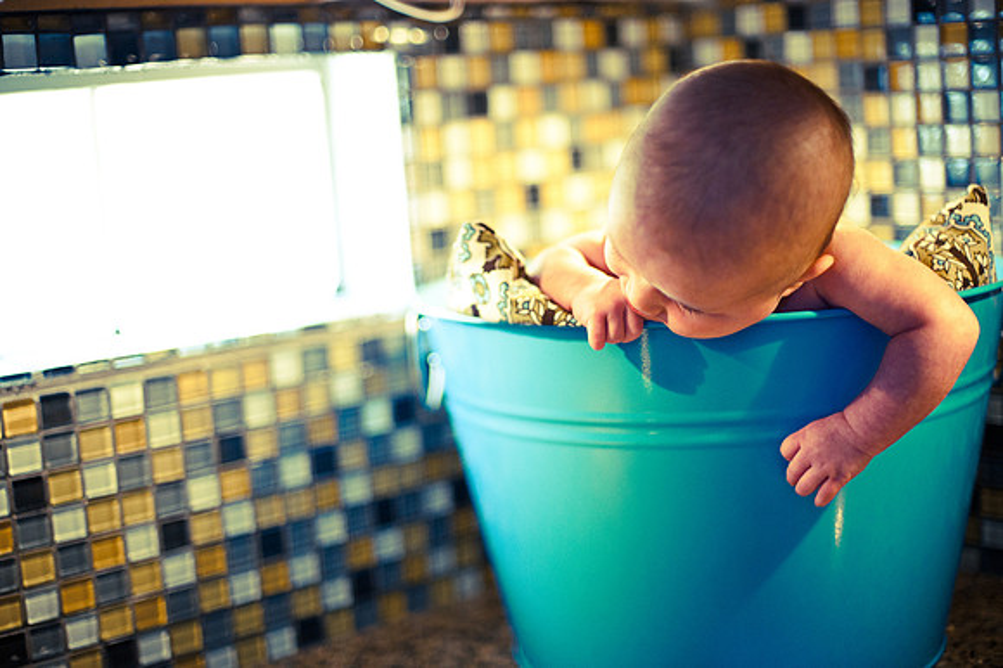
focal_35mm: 50
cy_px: 334
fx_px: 1392
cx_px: 502
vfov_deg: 27.0
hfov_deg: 39.6
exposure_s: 1/500
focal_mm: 50
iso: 1600
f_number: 1.4
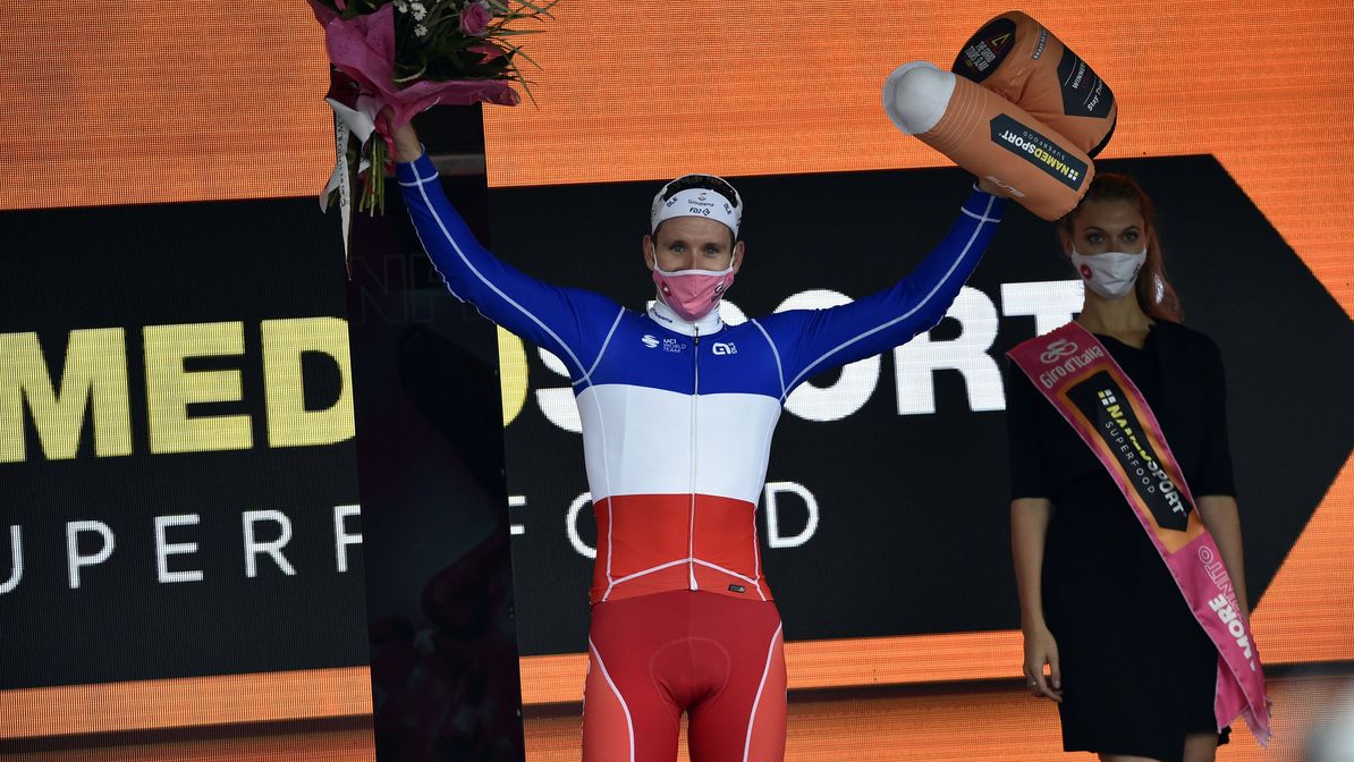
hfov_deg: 8.9
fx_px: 8690
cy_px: 350
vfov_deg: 5.0
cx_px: 678
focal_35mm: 242
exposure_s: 1/1250
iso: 4000
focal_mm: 230
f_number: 5.6
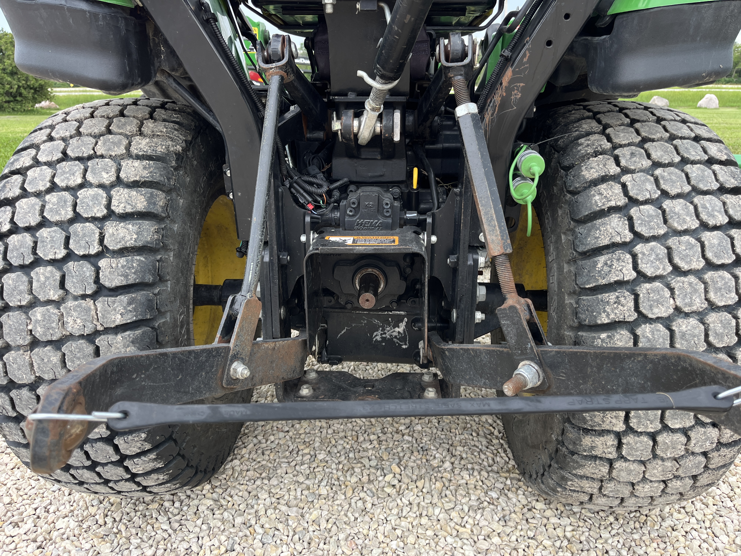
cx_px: 370
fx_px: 557
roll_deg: +0.5
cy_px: 278
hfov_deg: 67.3
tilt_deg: -16.6
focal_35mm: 26
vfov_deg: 53.1
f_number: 1.6
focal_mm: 5.1
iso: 40
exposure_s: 1/266
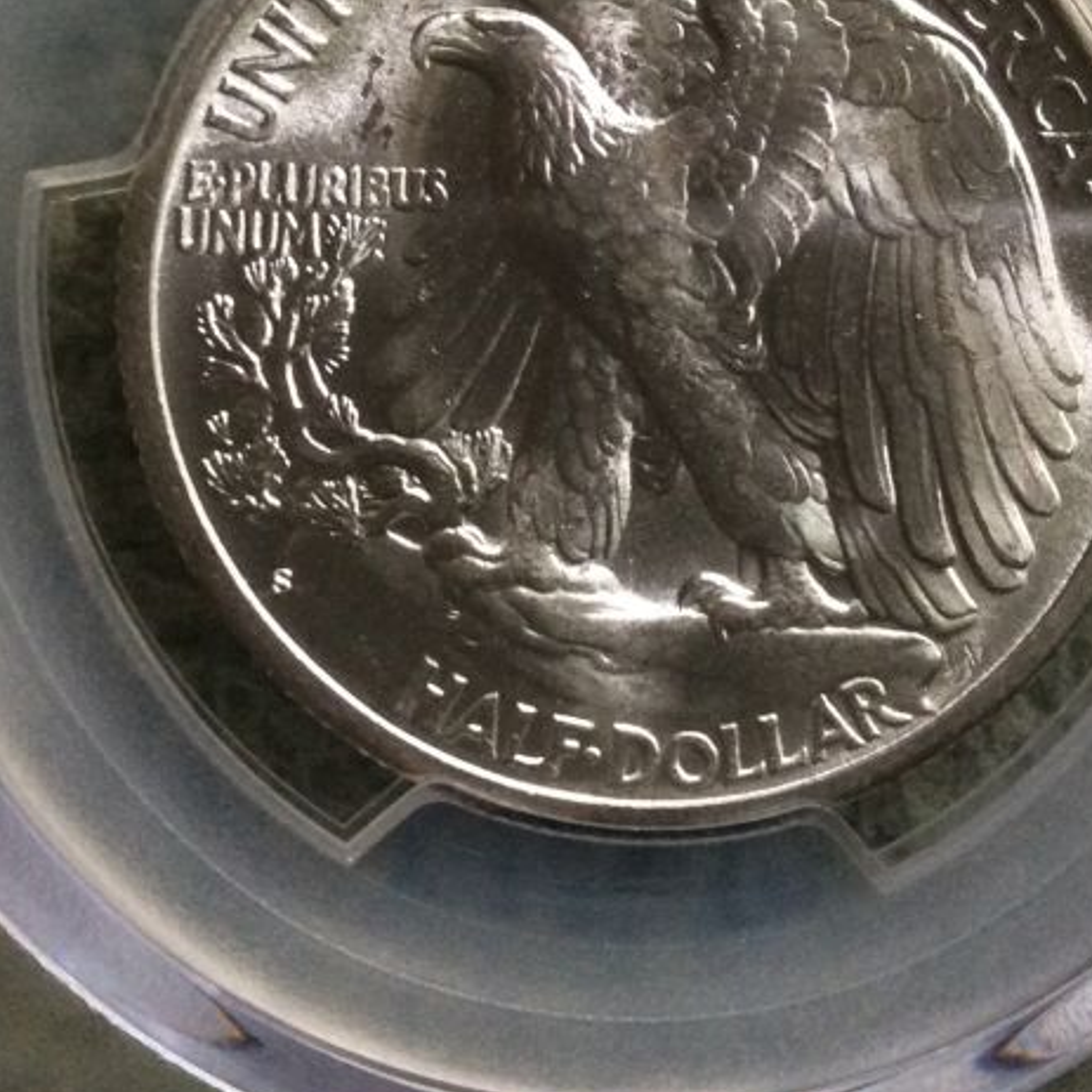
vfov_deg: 27.8
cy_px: 270
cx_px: 679
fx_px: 2177
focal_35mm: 61
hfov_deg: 28.1
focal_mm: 3.3
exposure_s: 1/24
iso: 160
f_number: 2.4
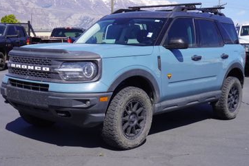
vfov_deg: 26.2
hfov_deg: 38.5
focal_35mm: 52
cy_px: 83
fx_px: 357
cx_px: 123
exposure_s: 1/125
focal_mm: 31
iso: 100
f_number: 11
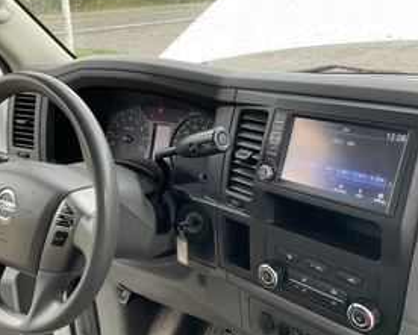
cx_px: 226
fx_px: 507
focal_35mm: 41
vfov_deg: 36.4
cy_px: 203
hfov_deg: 44.7
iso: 50
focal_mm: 3
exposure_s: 1/122
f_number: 1.8
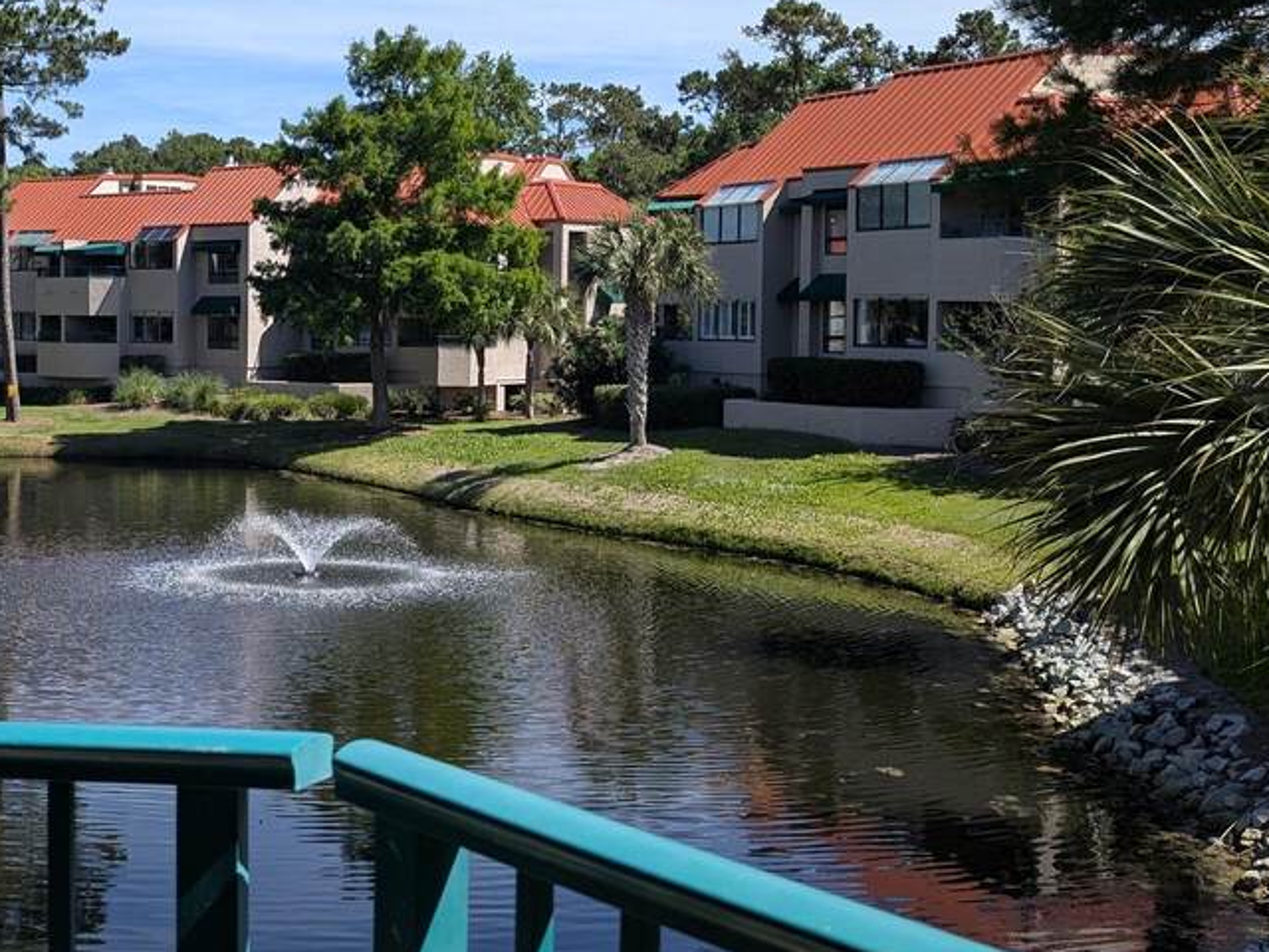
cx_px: 212
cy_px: 420
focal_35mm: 48
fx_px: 1760
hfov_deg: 37.9
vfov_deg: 30.2
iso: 22
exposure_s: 1/1037
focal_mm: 6.9
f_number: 1.68
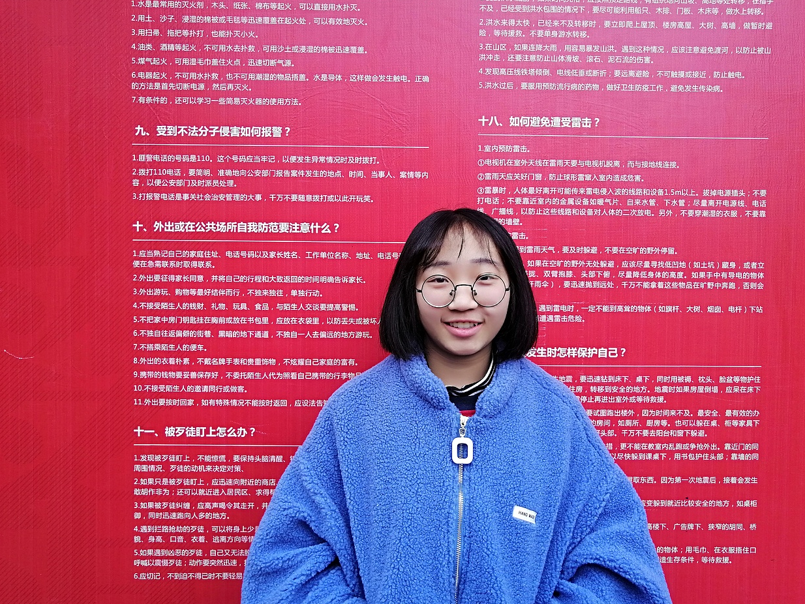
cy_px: 297
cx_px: 413
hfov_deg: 63.4
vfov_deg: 49.8
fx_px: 651
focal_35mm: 28
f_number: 1.8
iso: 80
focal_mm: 3.95
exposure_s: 1/100
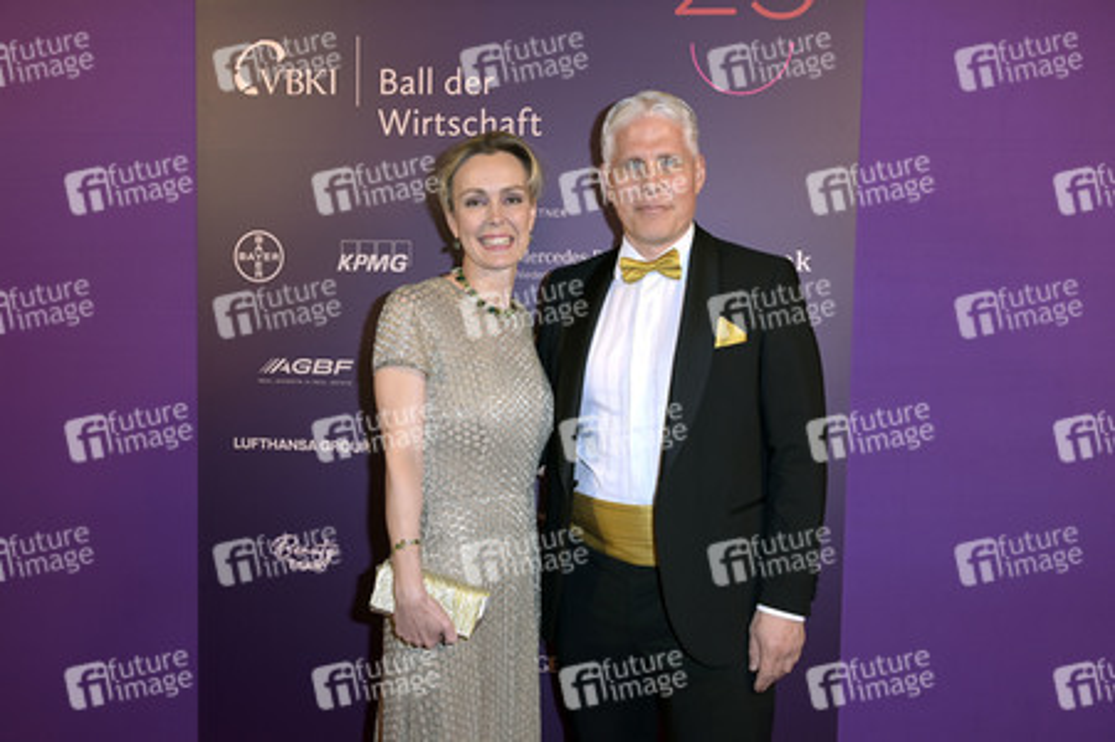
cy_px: 371
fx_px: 1052
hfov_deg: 55.8
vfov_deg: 38.8
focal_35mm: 34
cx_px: 558
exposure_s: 1/160
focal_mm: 34
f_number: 5.6
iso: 500
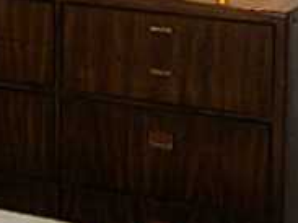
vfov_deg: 9.0
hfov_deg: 12.5
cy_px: -203
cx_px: 29
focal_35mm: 157
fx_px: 1351
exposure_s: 1/30
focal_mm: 6.3
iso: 125
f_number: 3.1
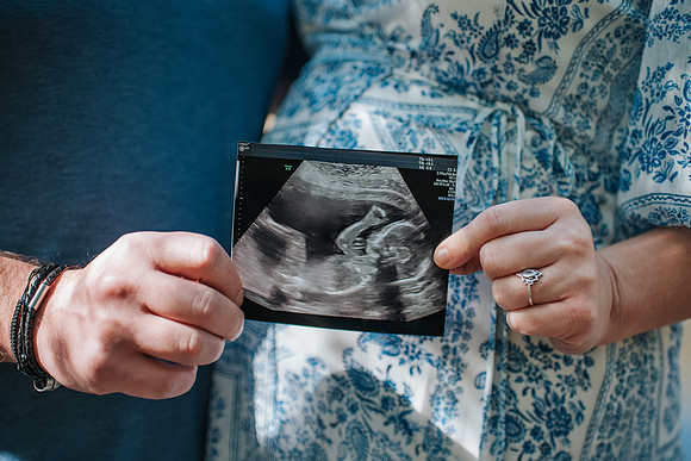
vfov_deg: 35.5
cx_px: 367
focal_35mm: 38
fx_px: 721
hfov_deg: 51.2
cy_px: 218
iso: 250
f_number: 2.2
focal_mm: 35
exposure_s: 1/640
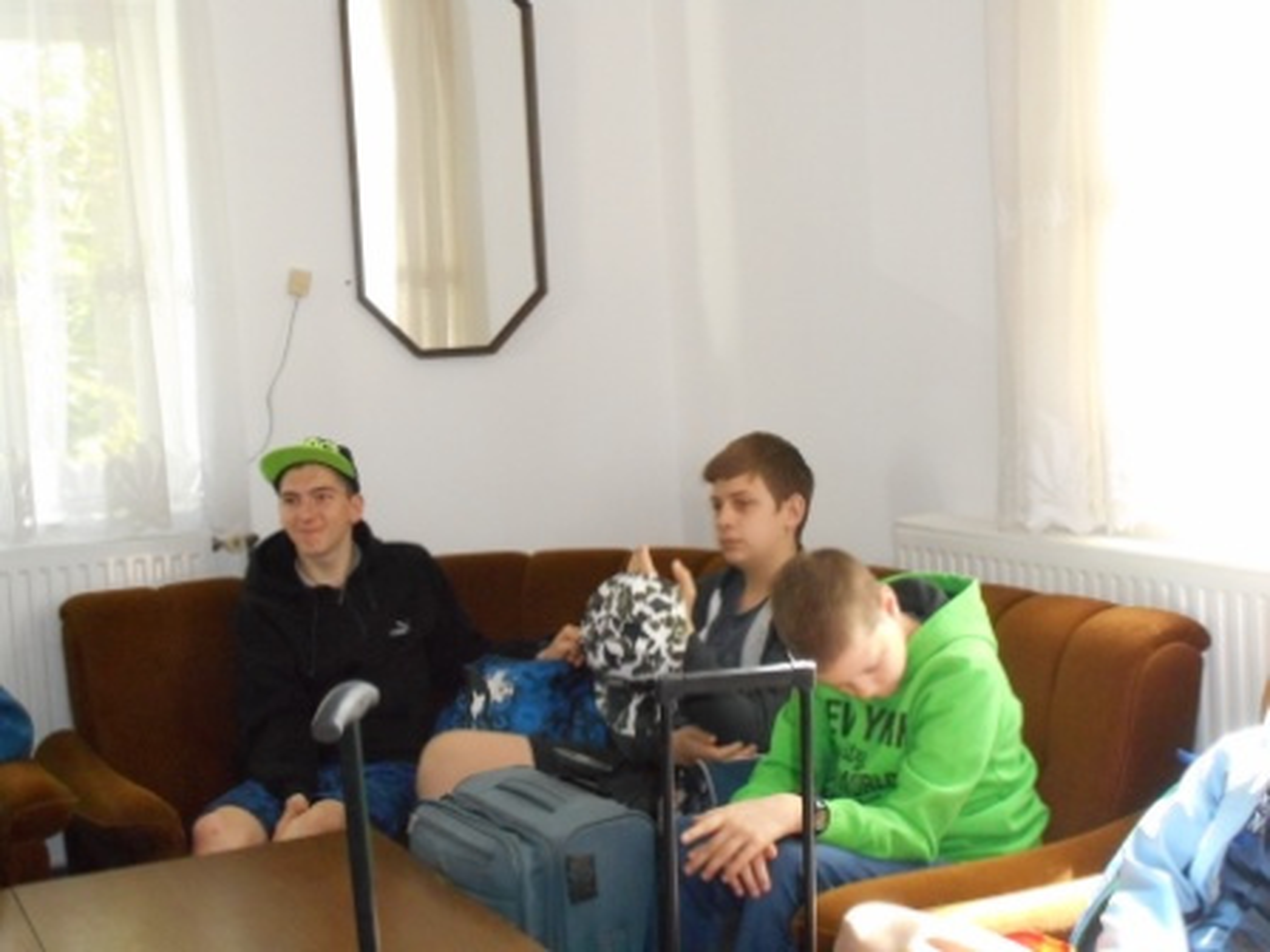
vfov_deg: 28.6
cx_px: 635
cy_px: 476
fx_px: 1871
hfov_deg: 37.5
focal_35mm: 51
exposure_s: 1/60
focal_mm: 9.1
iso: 720
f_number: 4.9
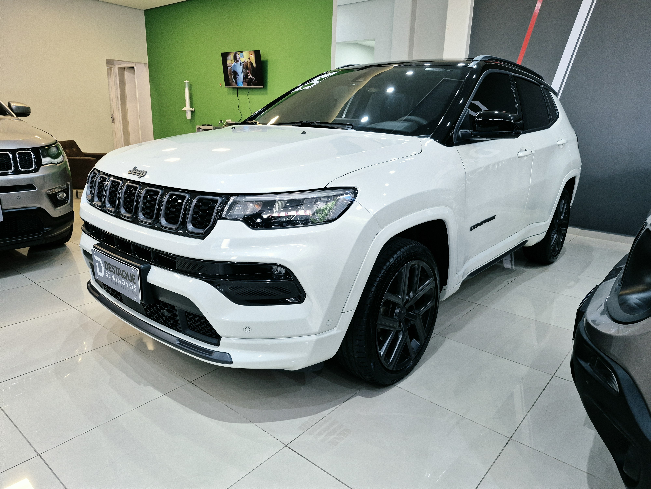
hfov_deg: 73.9
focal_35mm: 23
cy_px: 244
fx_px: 433
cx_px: 326
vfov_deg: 58.9
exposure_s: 1/120
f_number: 1.8
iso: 250
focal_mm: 5.4
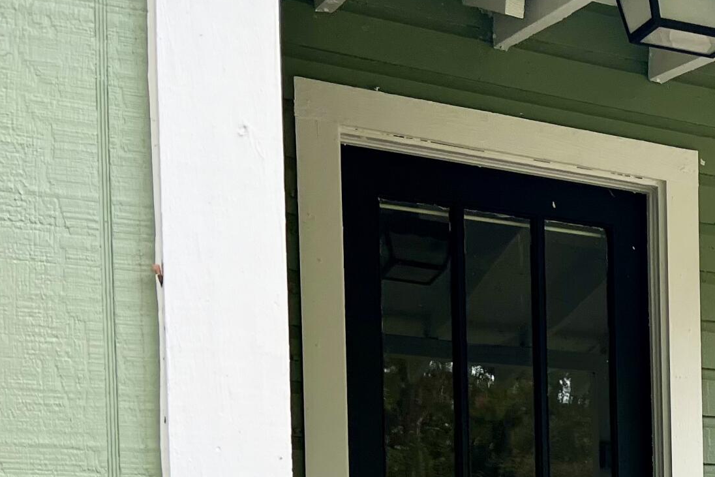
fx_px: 1470
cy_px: 684
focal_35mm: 74
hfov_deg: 23.8
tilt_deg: -3.9
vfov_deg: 16.9
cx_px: 951
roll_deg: +0.5
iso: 50
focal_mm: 5.7
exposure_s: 1/621
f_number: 1.5
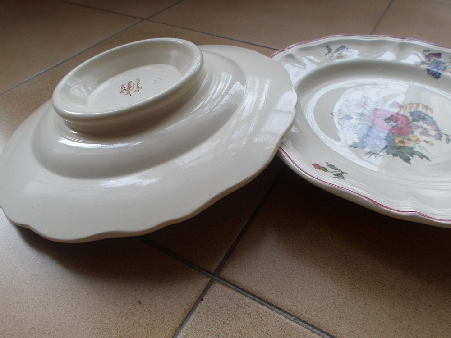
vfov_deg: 54.9
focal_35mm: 25
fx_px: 326
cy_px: 169
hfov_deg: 69.4
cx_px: 226
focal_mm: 4.5
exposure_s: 1/90
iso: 80
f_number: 2.5
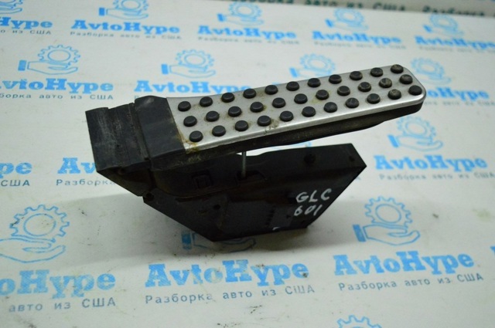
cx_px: 248
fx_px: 597
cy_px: 164
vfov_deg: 30.8
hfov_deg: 45.0
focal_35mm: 44
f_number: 4.2
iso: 6400
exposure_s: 1/1000
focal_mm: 29
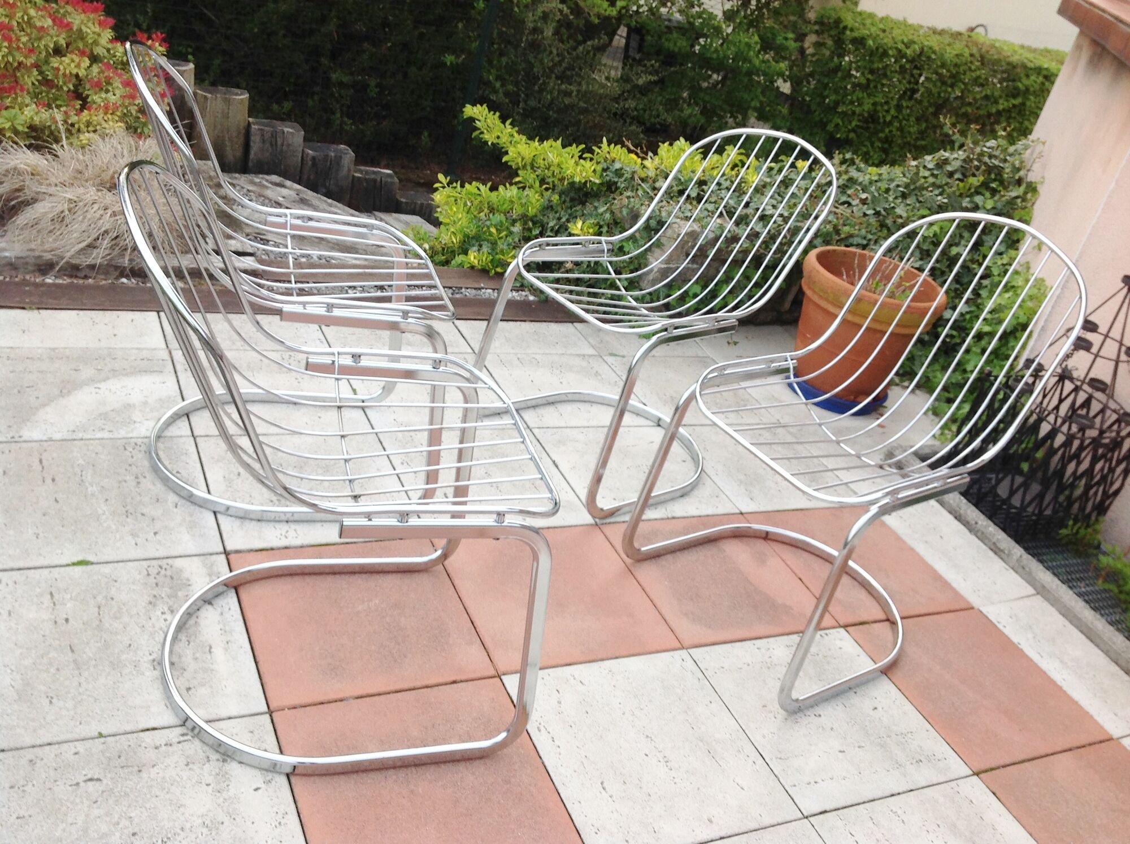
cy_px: 422
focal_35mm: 35
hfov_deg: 52.7
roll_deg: -16.5
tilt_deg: -30.2
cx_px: 565
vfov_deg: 40.6
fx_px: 1141
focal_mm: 4.28
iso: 50
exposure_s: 1/174
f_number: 2.4
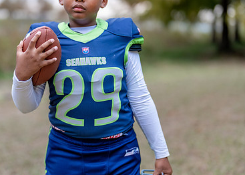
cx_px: 88
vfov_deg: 15.9
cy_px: 60
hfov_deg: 22.1
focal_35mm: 90
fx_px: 626
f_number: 1.2
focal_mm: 50
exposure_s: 1/500
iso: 200
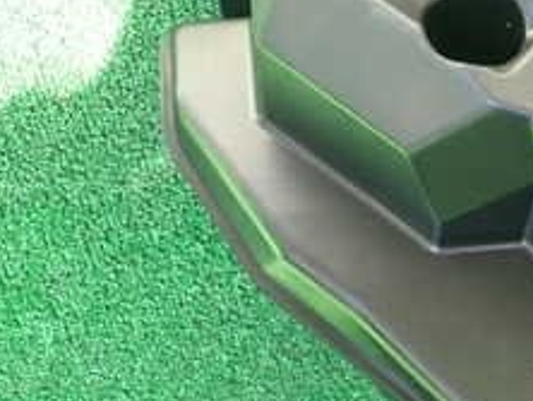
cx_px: 516
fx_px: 1249
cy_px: 305
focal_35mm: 81
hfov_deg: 23.2
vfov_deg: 18.1
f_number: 2.3
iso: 200
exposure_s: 1/80
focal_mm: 5.4
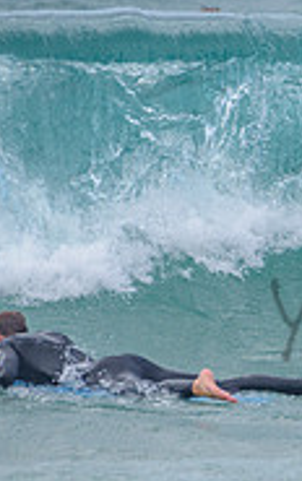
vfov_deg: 1.1
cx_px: 709
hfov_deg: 0.7
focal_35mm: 1954
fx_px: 25672
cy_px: 286
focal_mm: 500
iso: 220
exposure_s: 1/1600
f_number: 5.6
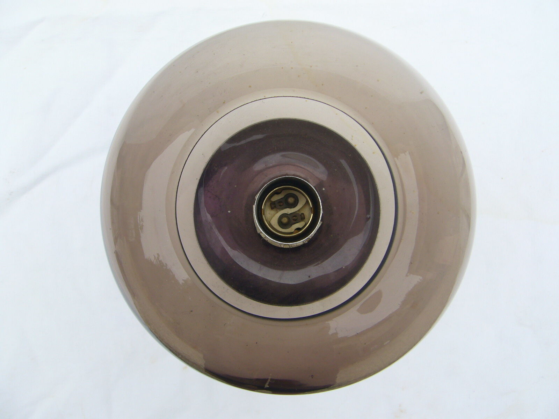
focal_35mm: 35
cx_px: 280
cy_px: 210
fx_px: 565
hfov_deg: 52.6
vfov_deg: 40.7
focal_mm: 5.8
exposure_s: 1/200
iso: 80
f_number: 5.6
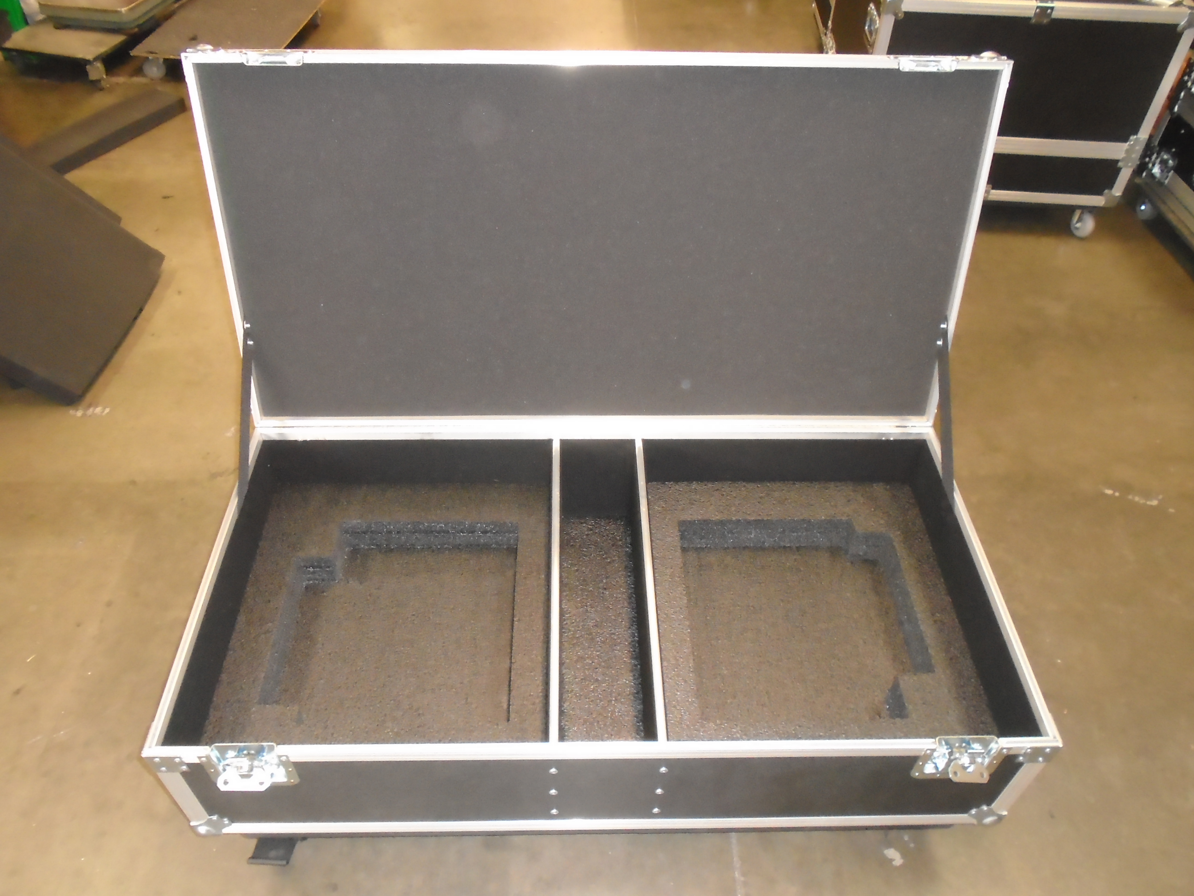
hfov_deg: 67.3
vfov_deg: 53.1
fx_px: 897
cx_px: 597
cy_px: 448
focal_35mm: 26
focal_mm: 4.6
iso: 640
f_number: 3.2
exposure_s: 1/30
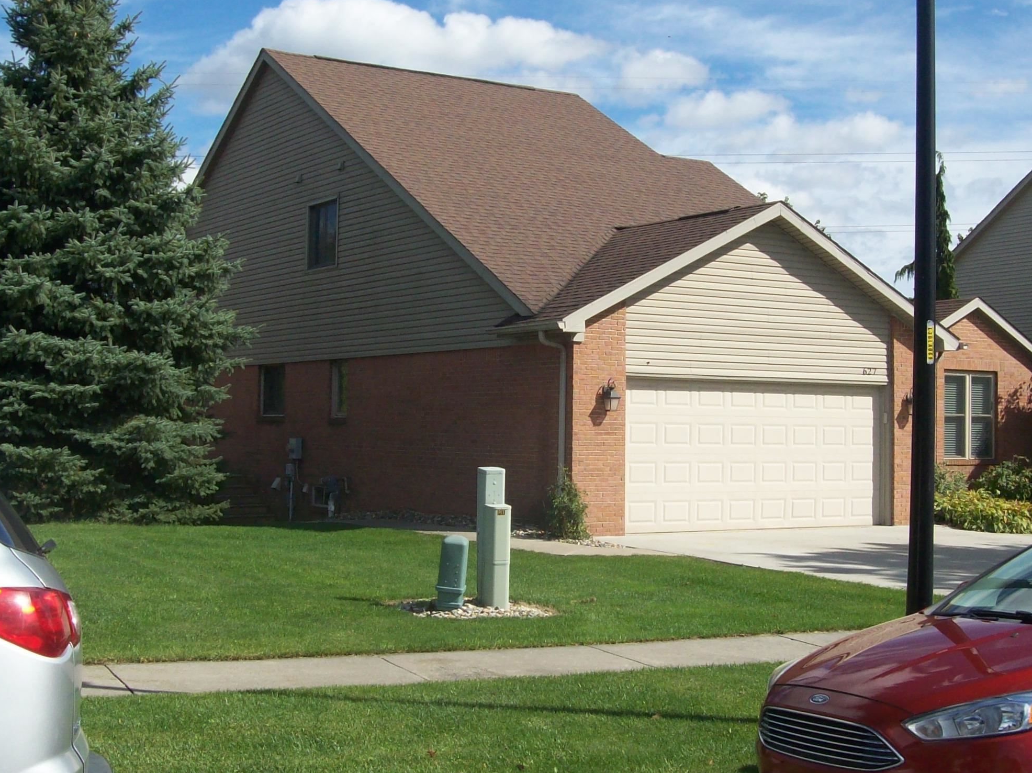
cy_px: 379
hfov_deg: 36.8
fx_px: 1550
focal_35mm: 52
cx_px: 564
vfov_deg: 28.0
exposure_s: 1/664
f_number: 4.8
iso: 80
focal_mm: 6
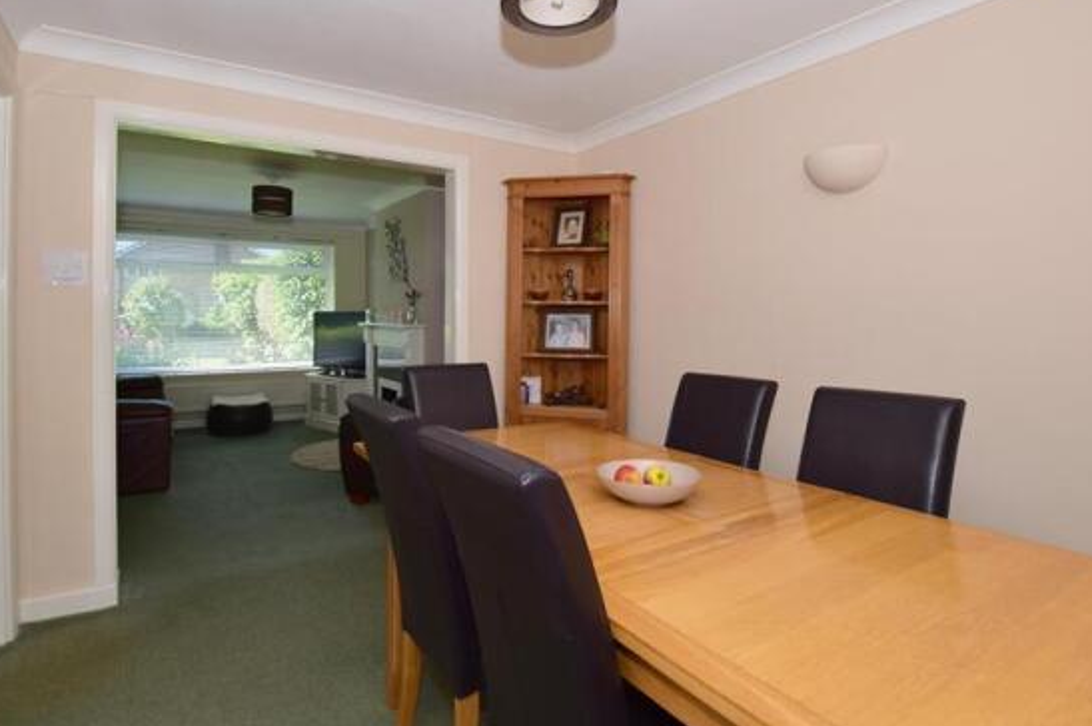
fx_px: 546
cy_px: 316
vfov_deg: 67.0
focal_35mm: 18
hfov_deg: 89.9
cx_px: 513
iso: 200
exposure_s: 1/100
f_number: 7.1
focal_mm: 10
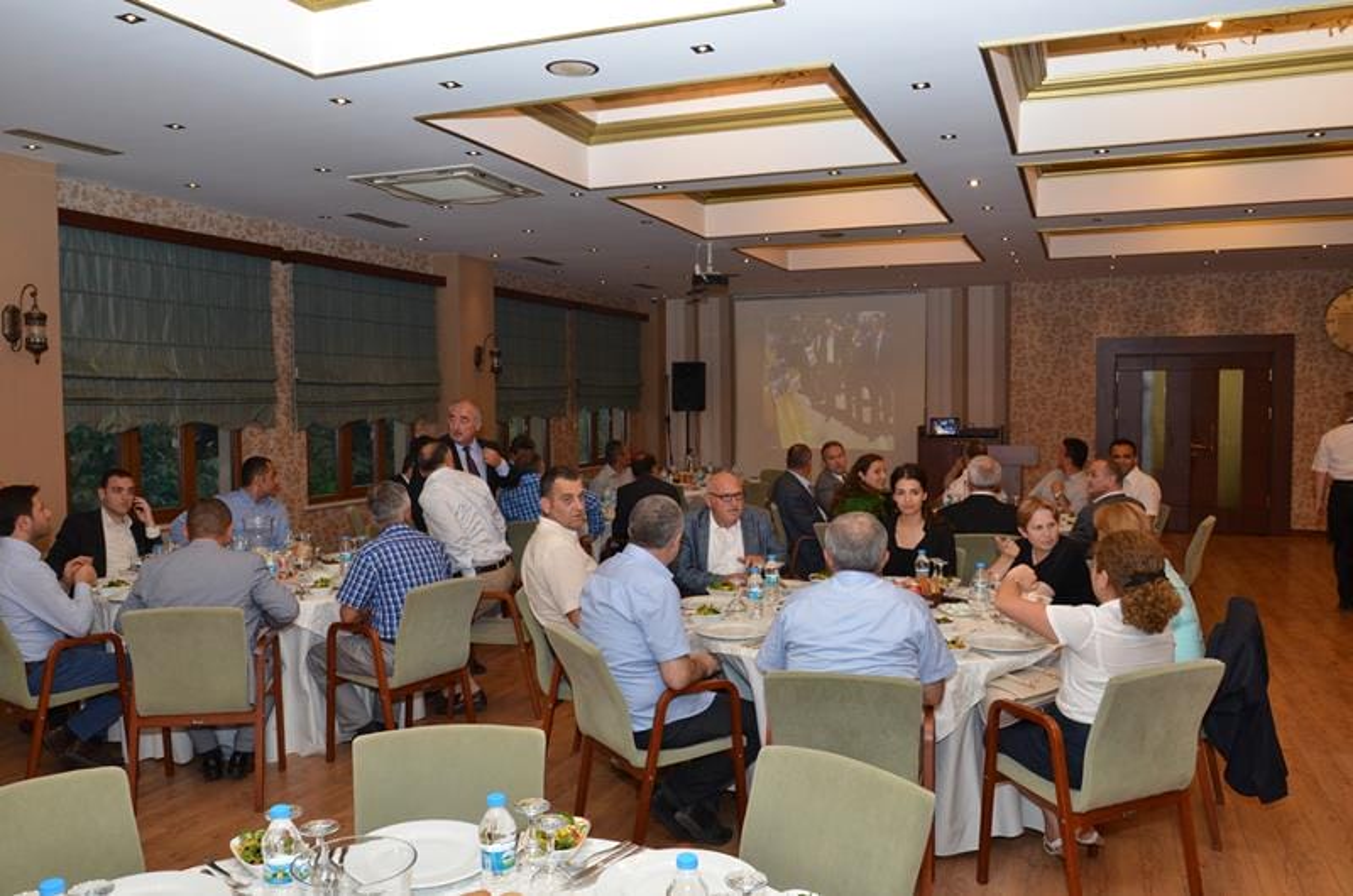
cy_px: 448
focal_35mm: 27
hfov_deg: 67.5
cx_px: 676
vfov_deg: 47.7
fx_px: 1013
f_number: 7.1
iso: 1000
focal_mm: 18
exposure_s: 1/60
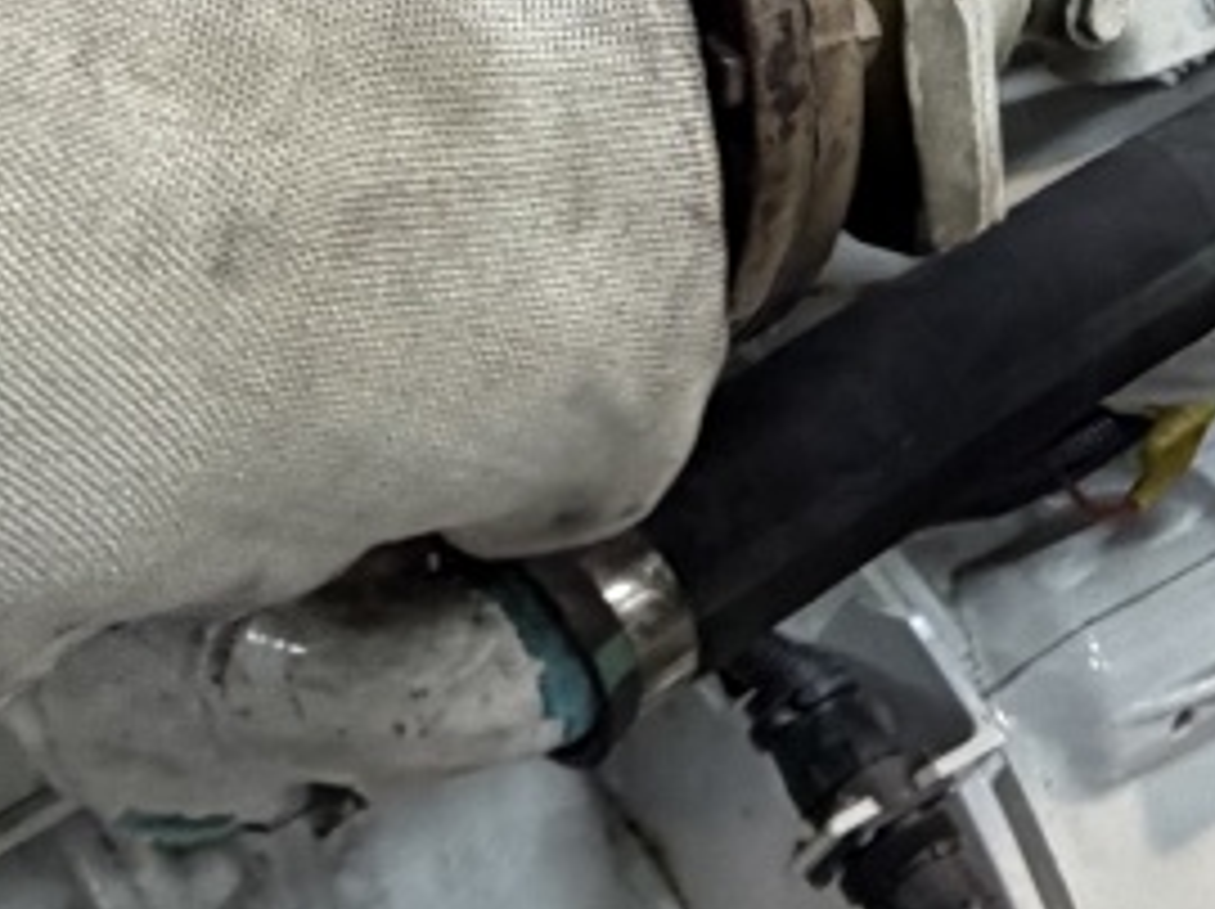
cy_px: 117
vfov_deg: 17.5
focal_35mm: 83
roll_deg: -1.0
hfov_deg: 22.6
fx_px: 2911
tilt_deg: -12.5
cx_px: 1233
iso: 320
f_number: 2.2
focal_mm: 2.22
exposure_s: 1/60
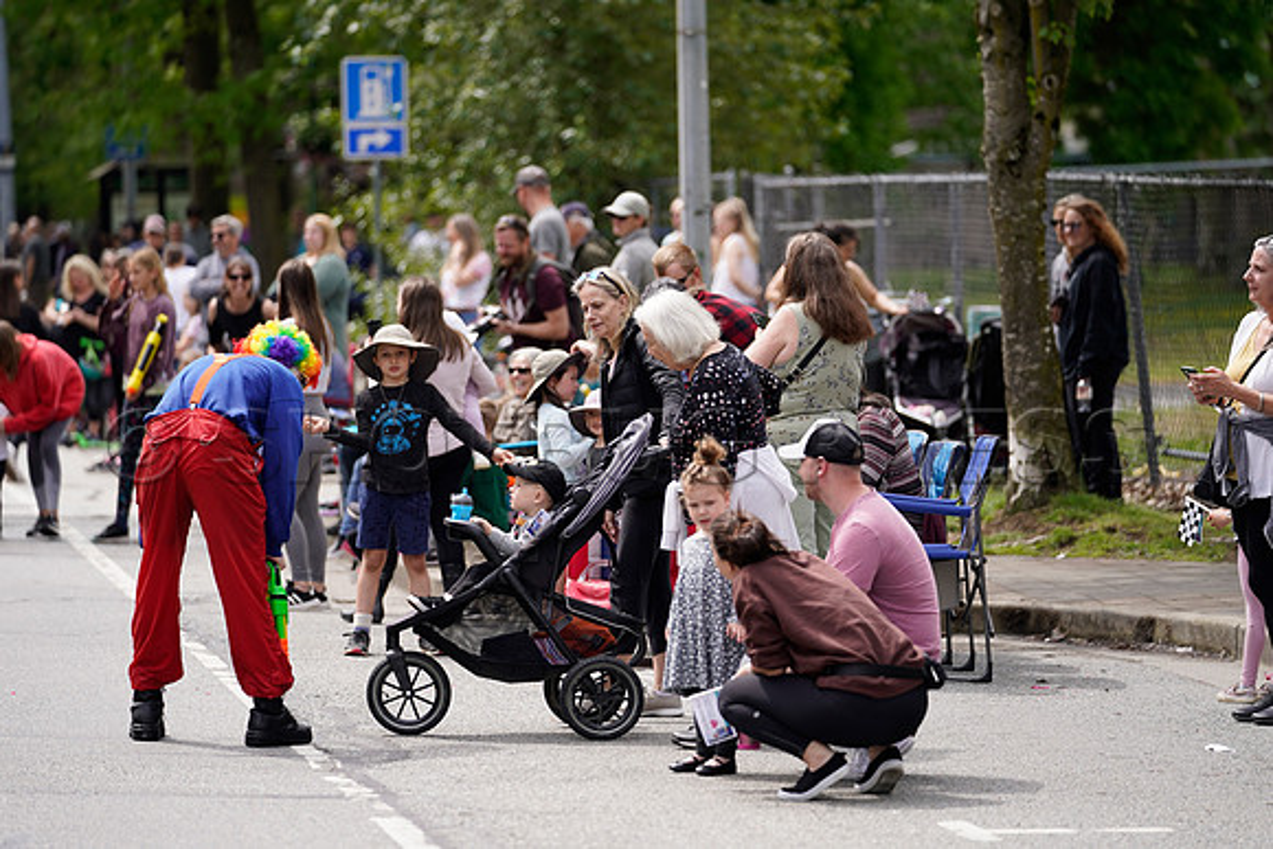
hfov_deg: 11.8
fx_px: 6154
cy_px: 424
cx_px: 636
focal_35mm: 174
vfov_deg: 7.9
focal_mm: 174
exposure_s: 1/400
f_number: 2.8
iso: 160
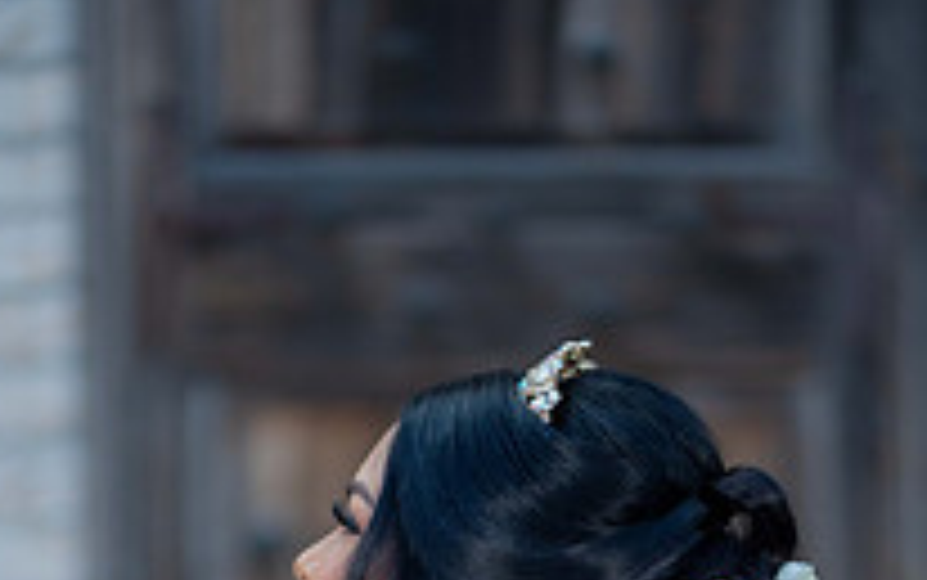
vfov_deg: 6.8
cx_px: 356
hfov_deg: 11.1
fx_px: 4777
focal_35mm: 189
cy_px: 998
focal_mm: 85
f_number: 1.8
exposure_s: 1/1250
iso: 125
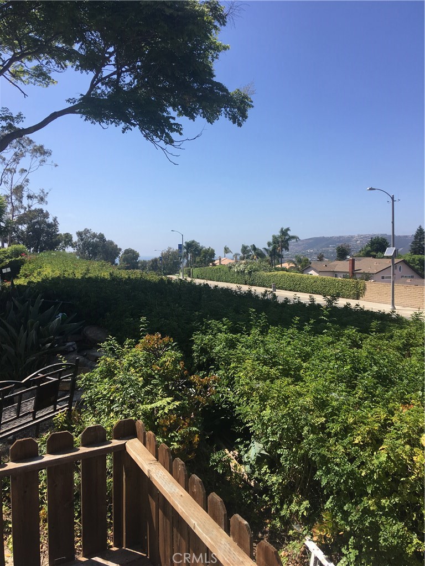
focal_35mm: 29
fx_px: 475
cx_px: 212
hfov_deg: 48.2
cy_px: 283
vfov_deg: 61.7
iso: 25
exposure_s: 1/1202
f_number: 2.2
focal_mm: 4.15
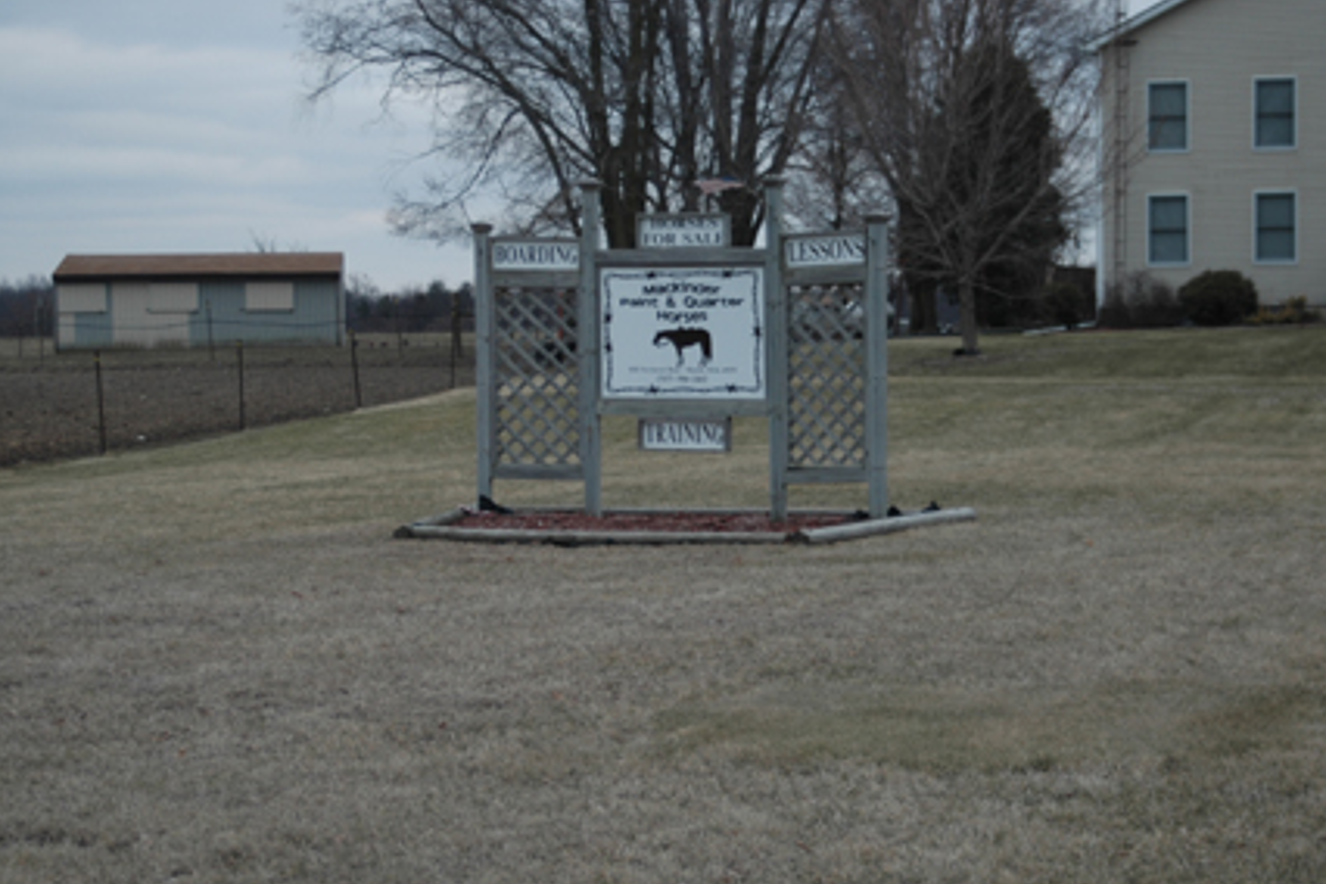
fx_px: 2910
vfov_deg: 17.3
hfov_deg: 25.7
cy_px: 440
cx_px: 663
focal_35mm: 79
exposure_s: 1/125
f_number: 5.6
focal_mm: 52
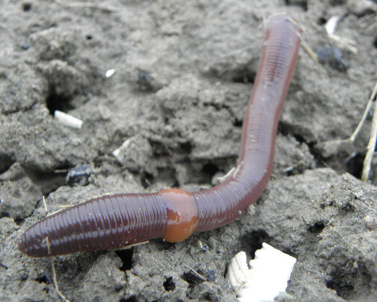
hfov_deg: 34.7
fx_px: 603
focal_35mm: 54
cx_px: 185
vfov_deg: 28.1
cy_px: 151
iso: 125
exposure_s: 1/50
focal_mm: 9.22
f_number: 3.5
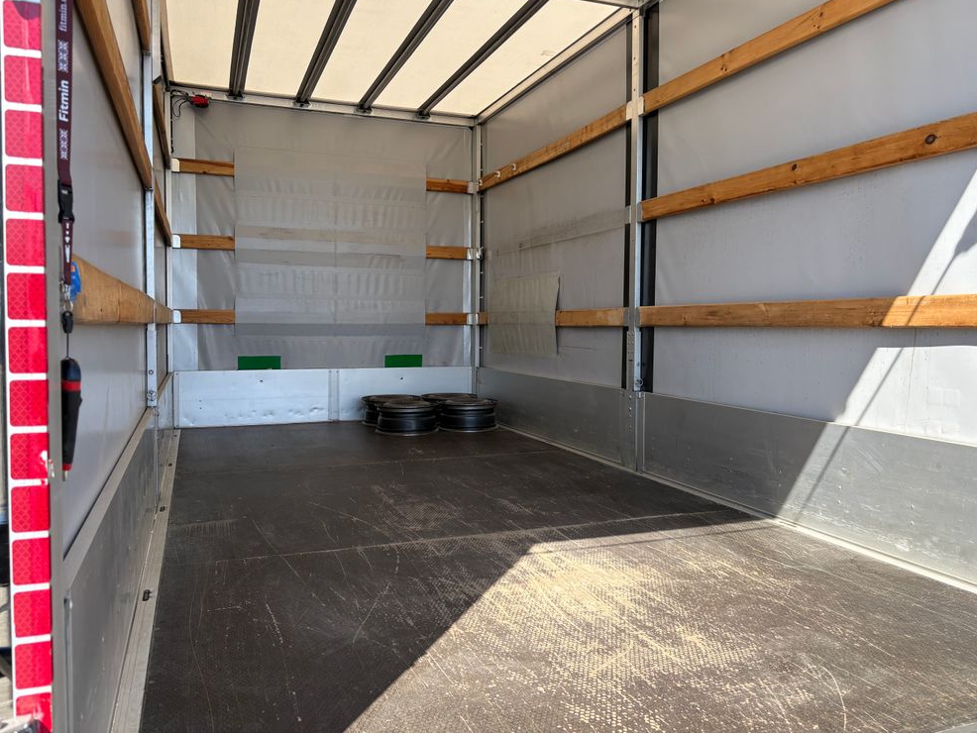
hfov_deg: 65.3
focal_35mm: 27
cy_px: 354
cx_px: 501
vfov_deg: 51.4
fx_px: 762
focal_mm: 5.96
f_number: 1.6
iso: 50
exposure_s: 1/933
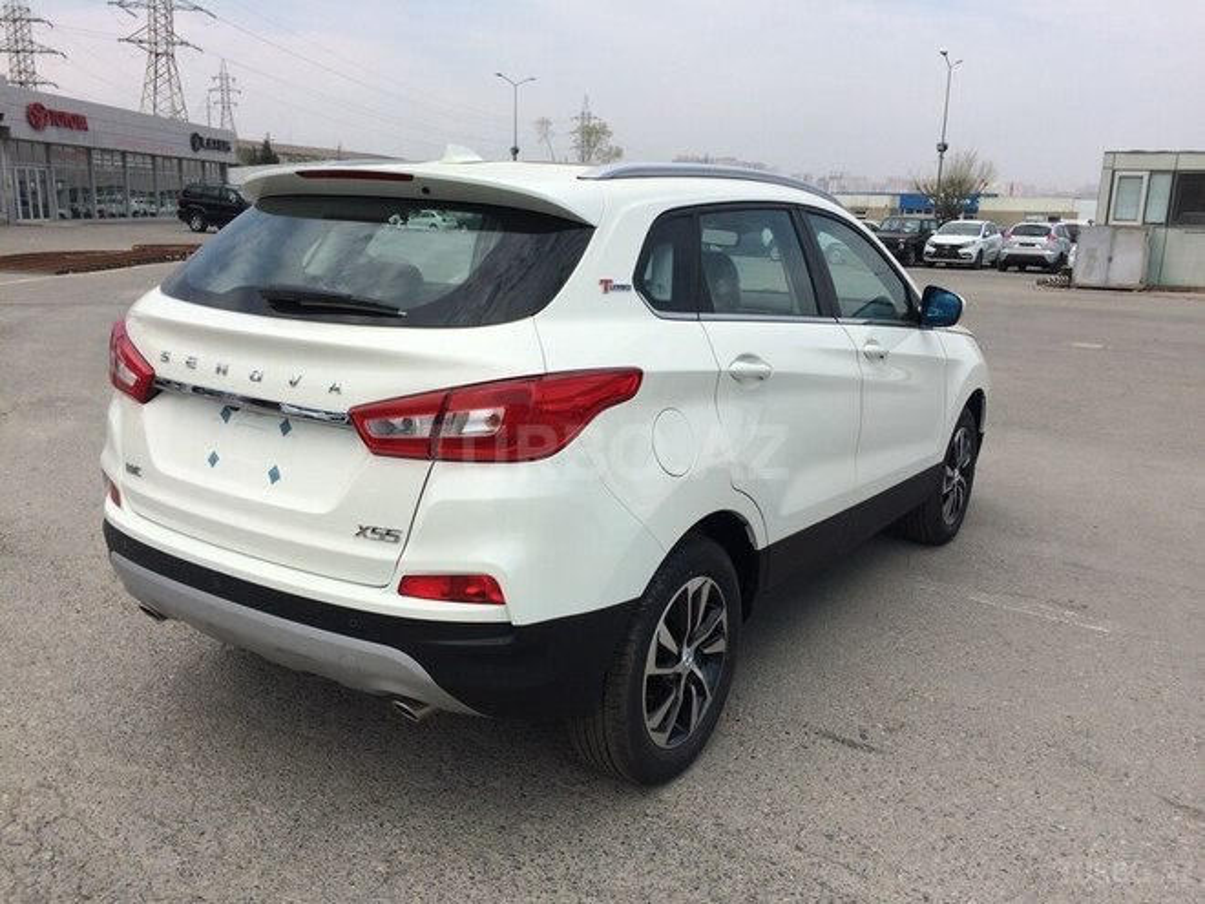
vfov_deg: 48.2
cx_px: 602
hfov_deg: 61.7
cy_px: 452
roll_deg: -0.9
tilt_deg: -13.9
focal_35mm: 29
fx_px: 1010
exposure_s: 1/2283
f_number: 2.2
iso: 32
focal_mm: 4.15
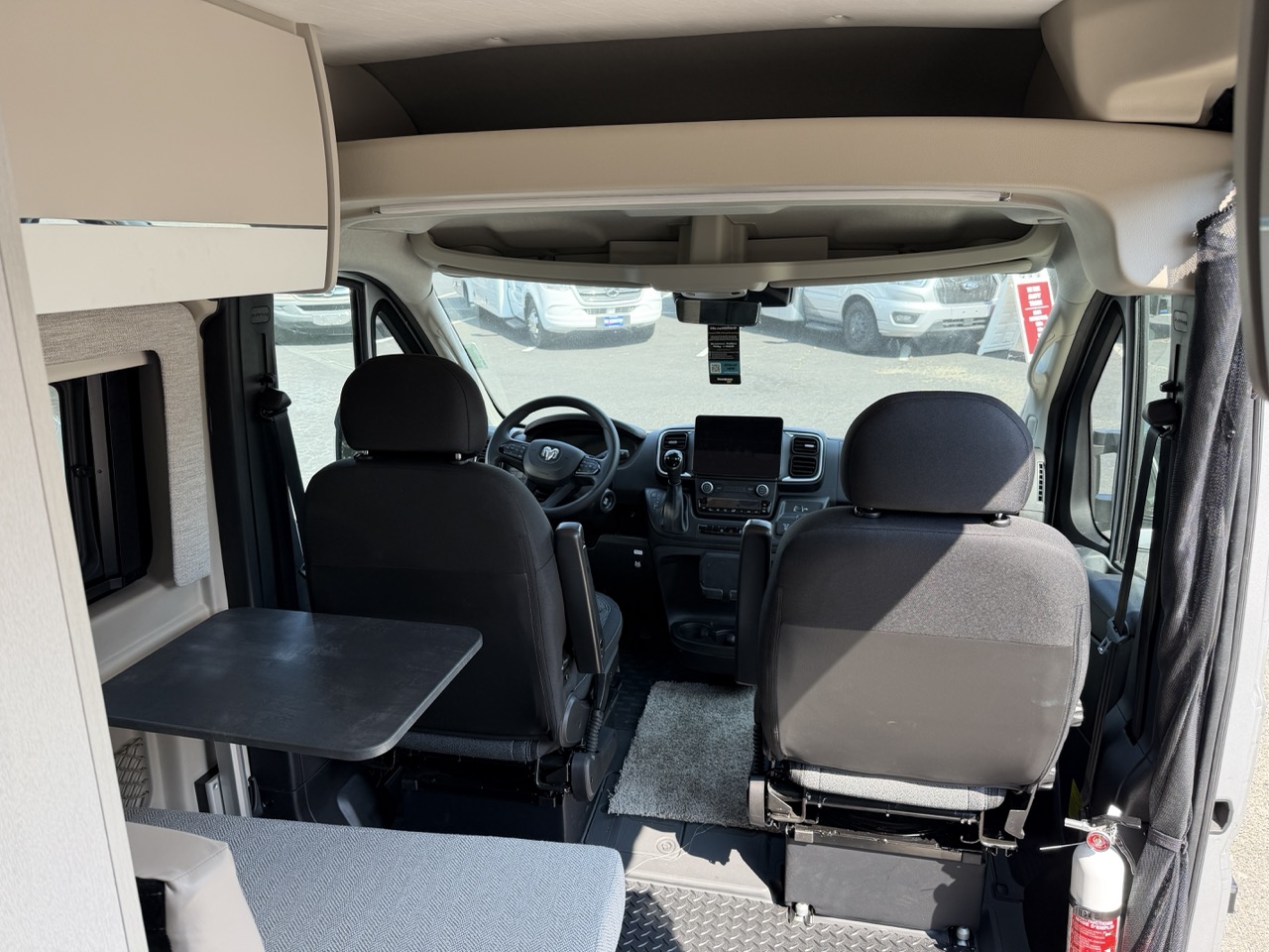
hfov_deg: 71.6
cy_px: 476
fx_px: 880
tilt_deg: -15.6
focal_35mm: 24
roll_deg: +3.3
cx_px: 634
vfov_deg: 56.8
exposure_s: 1/370
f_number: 1.78
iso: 80
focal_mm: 6.76
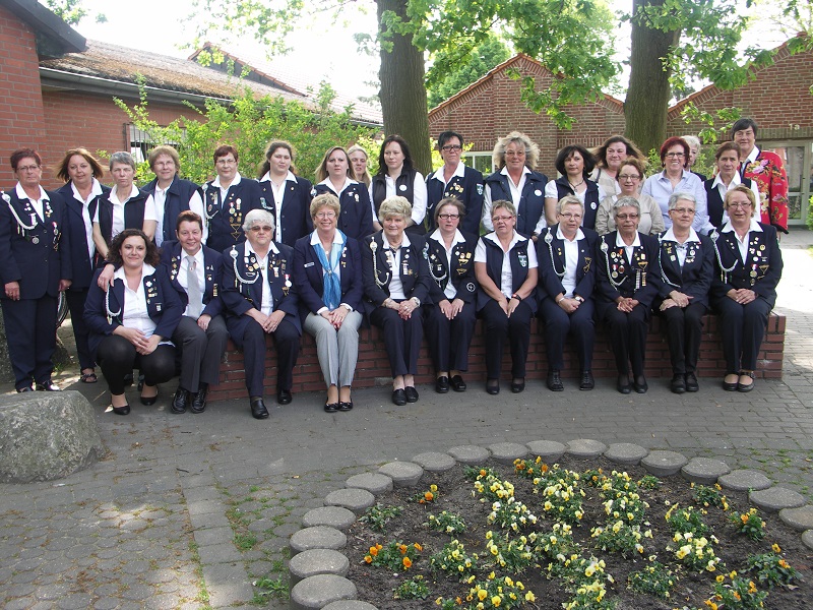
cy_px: 305
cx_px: 406
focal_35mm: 32
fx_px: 752
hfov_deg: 56.8
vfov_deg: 44.2
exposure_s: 1/60
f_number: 3.2
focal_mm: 8.4
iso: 50
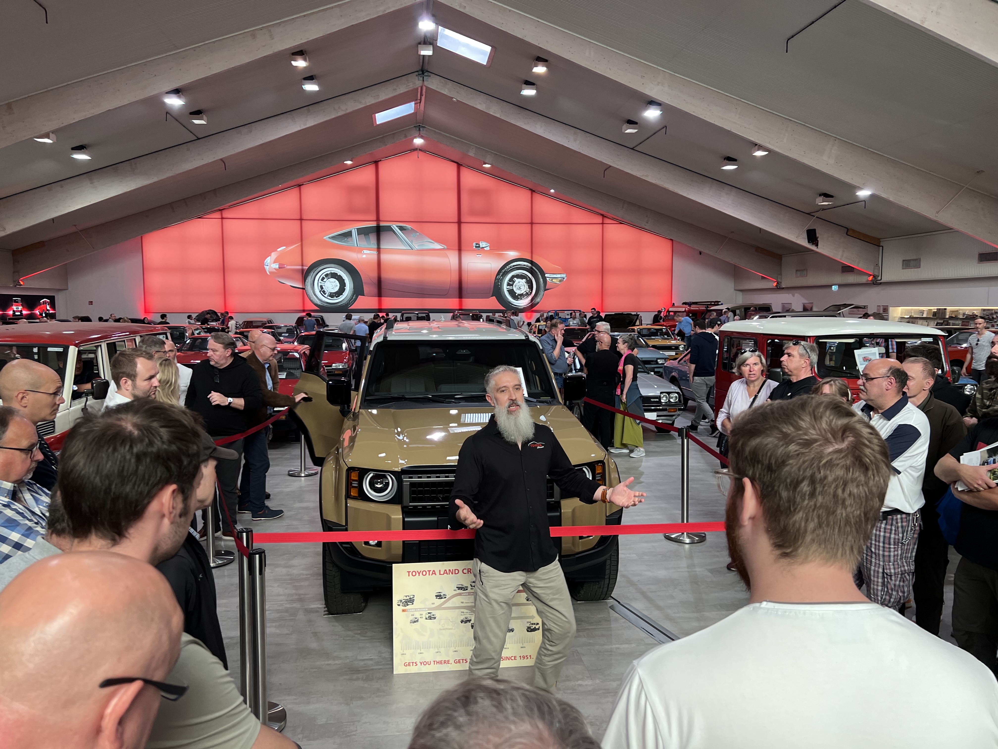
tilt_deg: -3.6
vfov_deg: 53.1
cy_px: 374
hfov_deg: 67.3
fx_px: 750
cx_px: 499
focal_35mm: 26
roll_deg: +0.6
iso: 125
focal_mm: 5.7
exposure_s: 1/100
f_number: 1.5
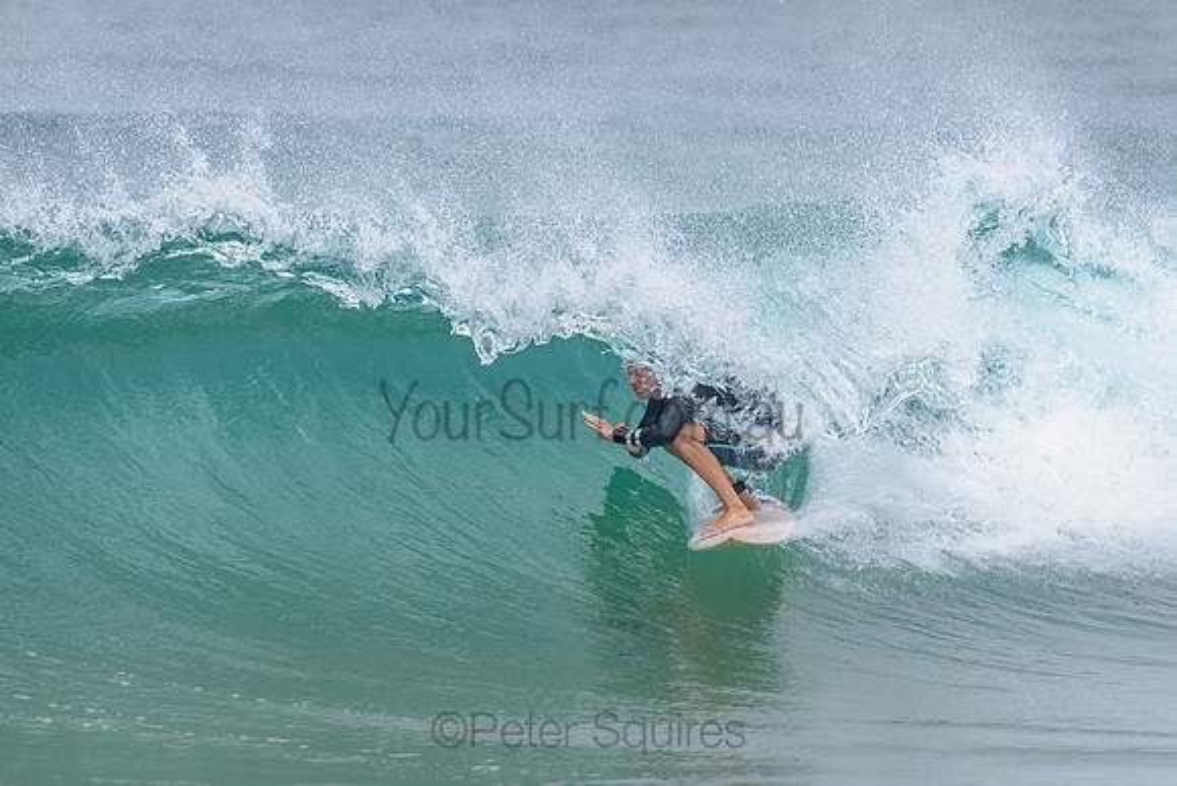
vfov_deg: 2.2
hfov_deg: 3.4
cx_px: 625
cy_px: 453
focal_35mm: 613
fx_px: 20036
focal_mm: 500
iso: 250
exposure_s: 1/2000
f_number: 5.6
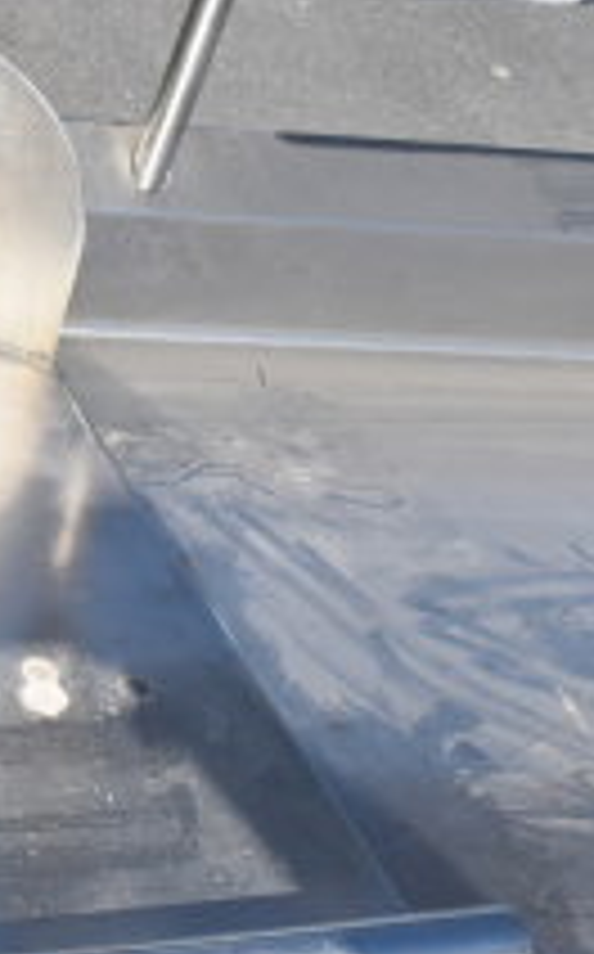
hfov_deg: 11.8
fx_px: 2519
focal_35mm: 97
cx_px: -657
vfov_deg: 21.4
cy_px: 511
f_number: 9
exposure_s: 1/320
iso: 200
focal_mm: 22
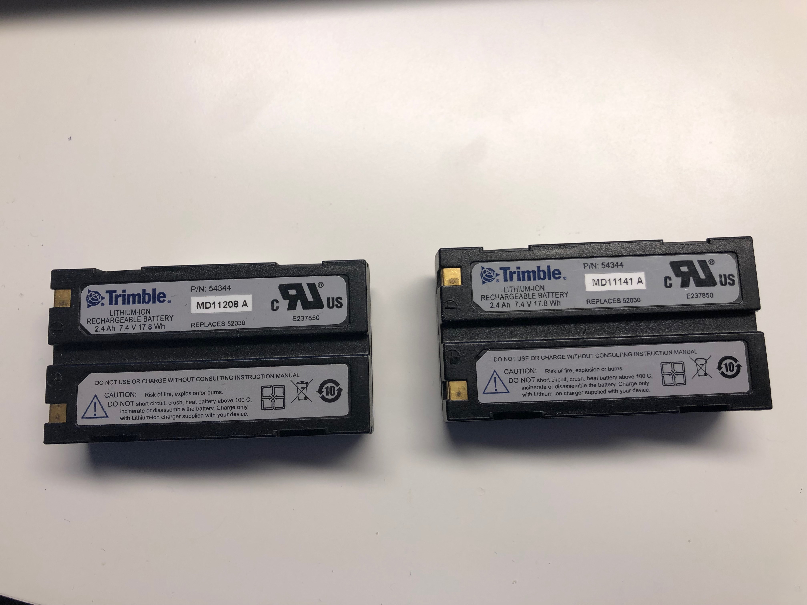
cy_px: 302
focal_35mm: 28
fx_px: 653
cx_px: 404
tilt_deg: -81.0
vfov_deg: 49.7
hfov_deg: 63.4
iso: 20
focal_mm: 3.99
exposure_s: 1/50
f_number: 1.8
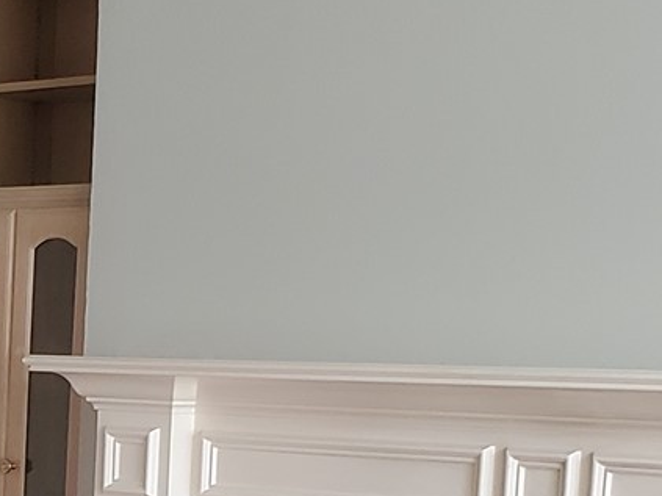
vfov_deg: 11.4
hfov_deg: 15.2
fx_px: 2409
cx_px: -99
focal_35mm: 126
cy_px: 657
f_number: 2.4
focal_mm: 4.3
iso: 200
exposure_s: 1/40
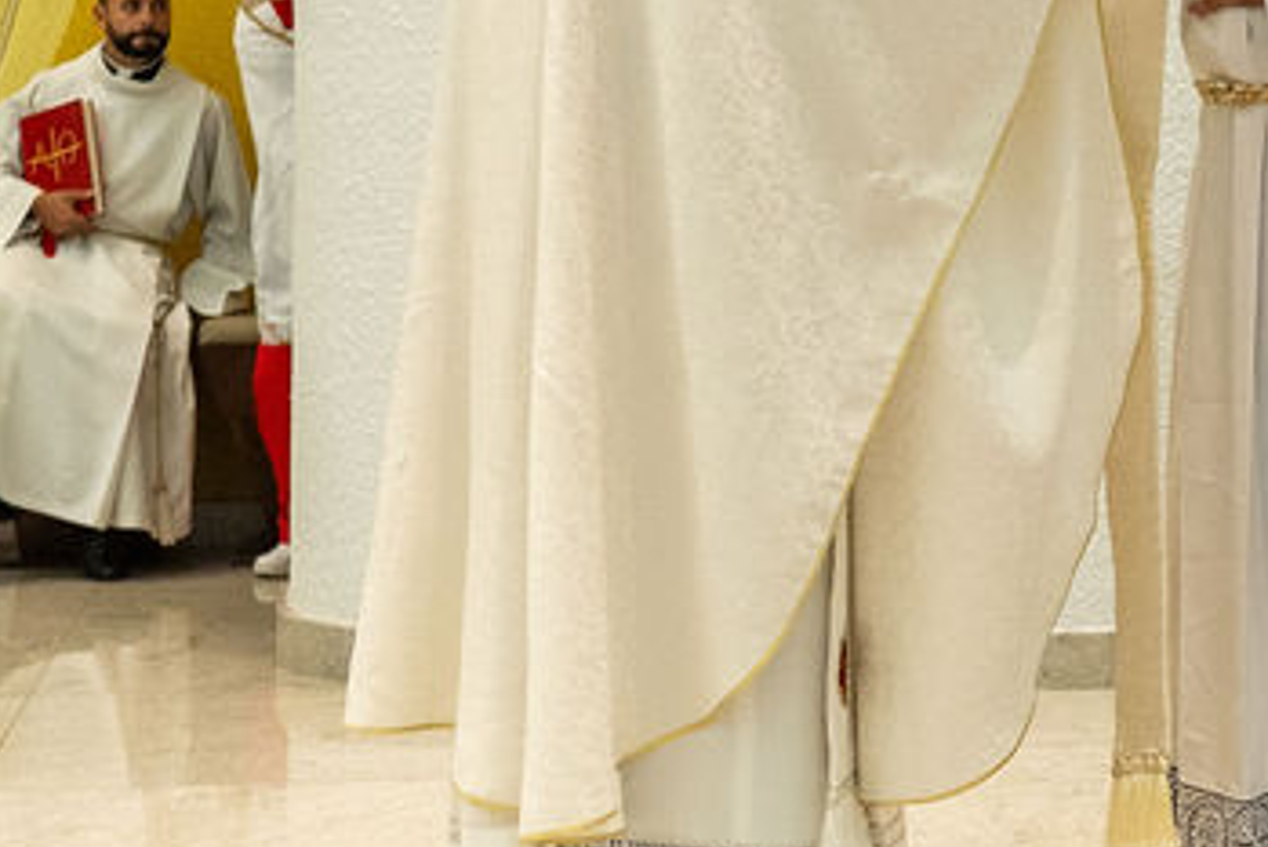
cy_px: 133
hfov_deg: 22.4
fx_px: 3101
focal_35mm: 88
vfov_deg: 15.4
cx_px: 1188
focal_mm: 20
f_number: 3.2
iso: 1600
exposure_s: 1/200
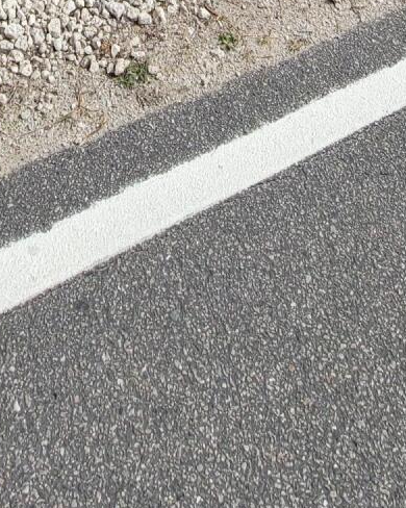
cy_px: -454
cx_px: 149
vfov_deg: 20.8
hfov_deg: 29.0
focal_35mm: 52
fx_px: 782
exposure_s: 1/1700
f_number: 2.2
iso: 50
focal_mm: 2.2
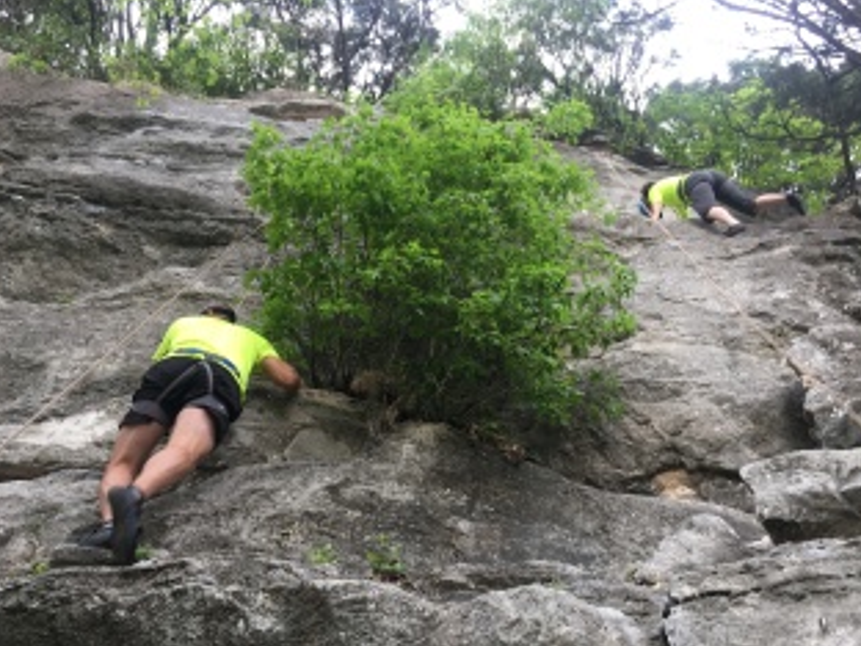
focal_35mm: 34
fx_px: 846
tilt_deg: +53.0
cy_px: 362
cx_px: 469
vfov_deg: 41.7
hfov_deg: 53.9
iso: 25
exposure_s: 1/60
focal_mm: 4.15
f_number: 2.2
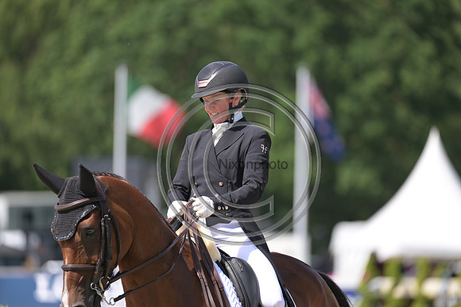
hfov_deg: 5.9
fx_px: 4483
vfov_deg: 3.9
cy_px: 154
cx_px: 230
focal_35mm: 350
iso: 360
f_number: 5
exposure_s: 1/1250
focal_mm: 350
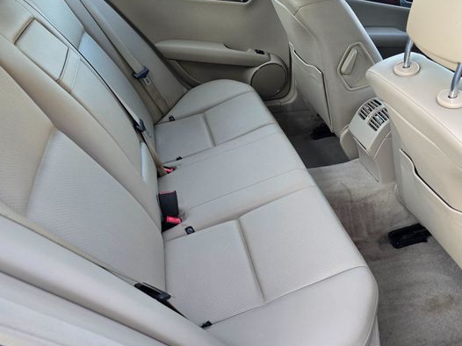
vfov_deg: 49.7
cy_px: 177
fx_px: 374
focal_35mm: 28
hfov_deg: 63.2
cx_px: 260
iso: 160
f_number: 1.7
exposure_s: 1/120
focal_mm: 6.3
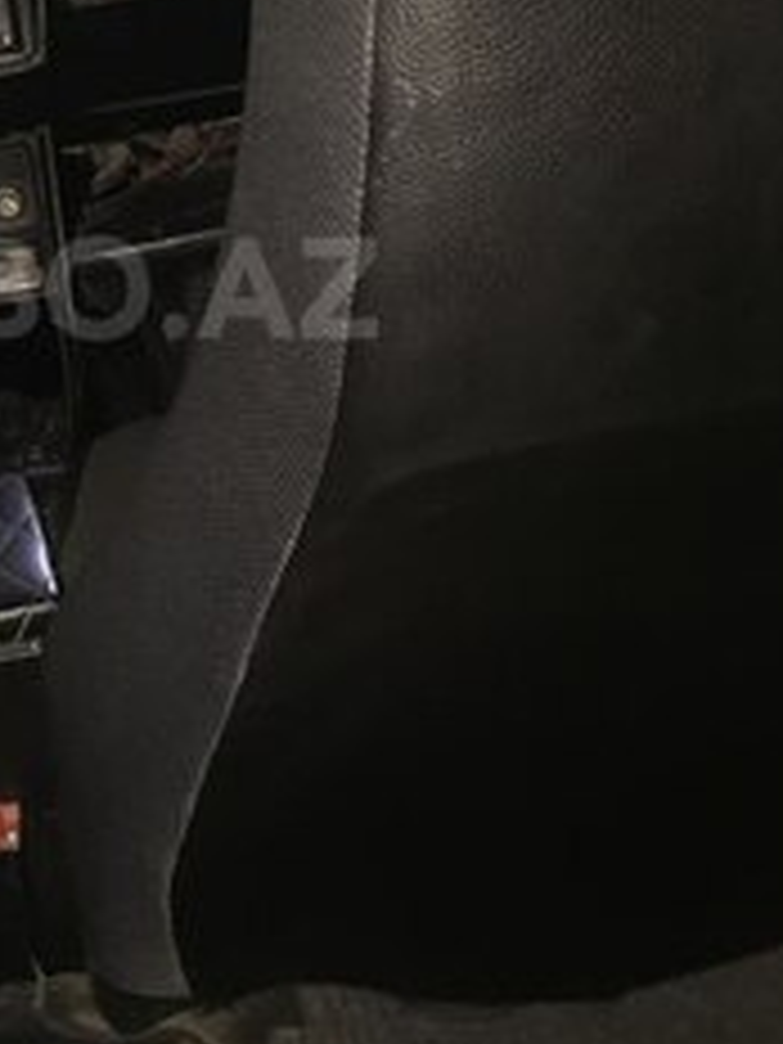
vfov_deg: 30.8
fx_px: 1870
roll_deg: +9.9
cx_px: 32
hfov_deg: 22.9
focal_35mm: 62
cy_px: 288
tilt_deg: -19.0
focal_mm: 4.15
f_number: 2.2
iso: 125
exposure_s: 1/17
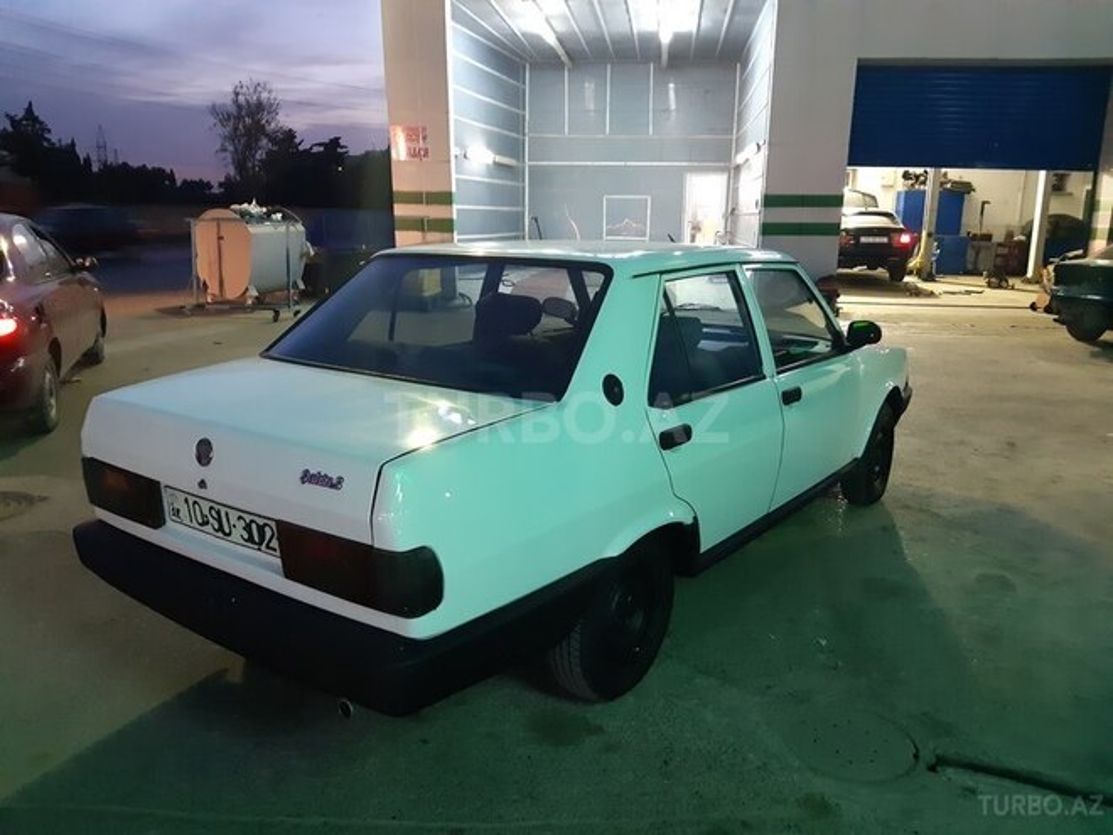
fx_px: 836
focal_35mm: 26
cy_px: 418
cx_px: 556
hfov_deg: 67.3
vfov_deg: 53.1
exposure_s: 1/17
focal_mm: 3.93
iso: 640
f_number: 1.7
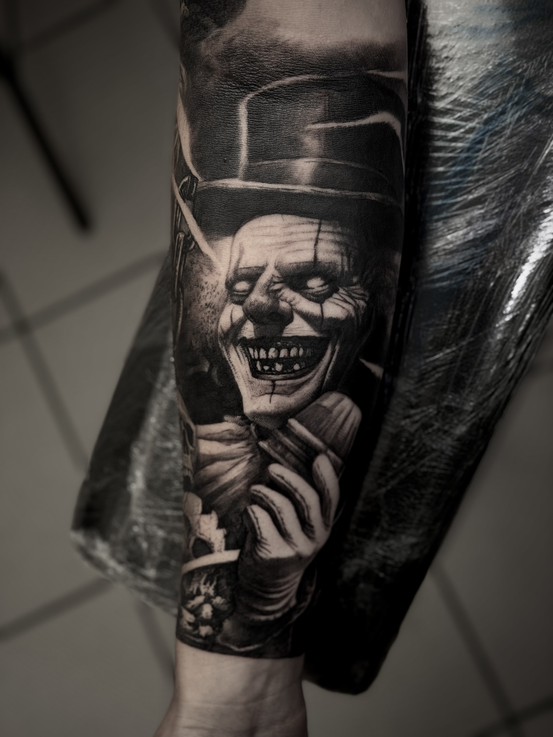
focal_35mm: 48
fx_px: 1022
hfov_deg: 30.3
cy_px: 368
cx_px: 276
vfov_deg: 39.7
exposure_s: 1/50
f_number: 1.78
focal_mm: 6.76
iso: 64
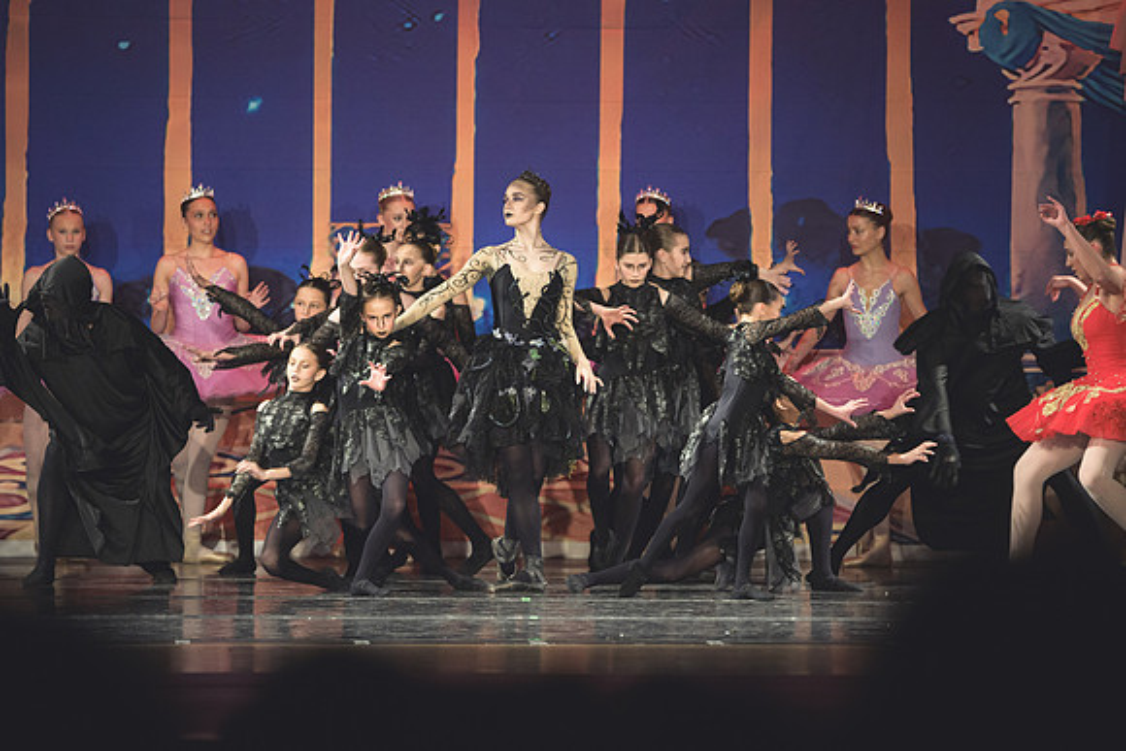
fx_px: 7570
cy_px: 416
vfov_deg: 5.7
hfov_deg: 8.5
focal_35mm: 242
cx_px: 548
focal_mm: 200
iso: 2000
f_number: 2.8
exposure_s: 1/320
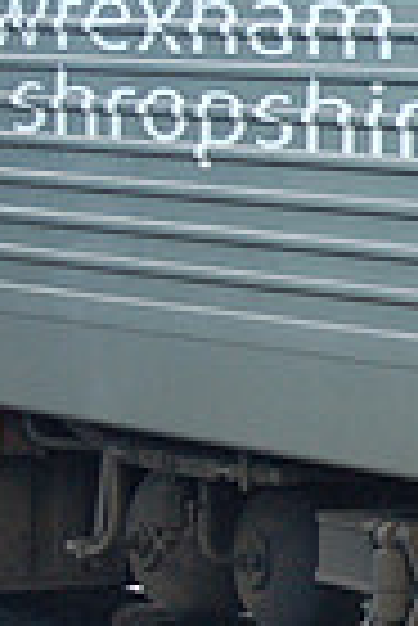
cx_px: 1227
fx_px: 3700
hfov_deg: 6.0
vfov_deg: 9.6
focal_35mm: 213
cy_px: 383
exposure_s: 1/500
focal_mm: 34
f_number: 4.2
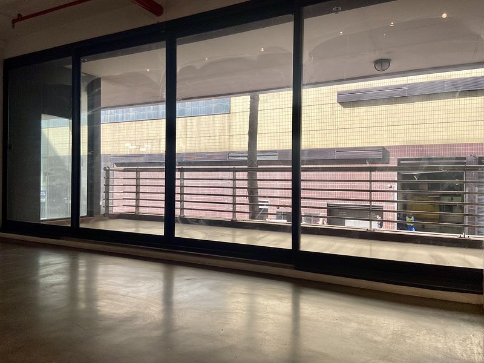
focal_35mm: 26
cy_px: 182
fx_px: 364
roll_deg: -1.0
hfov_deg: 67.3
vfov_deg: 53.1
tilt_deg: -1.3
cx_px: 242
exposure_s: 1/654
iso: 32
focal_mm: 4.25
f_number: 1.8
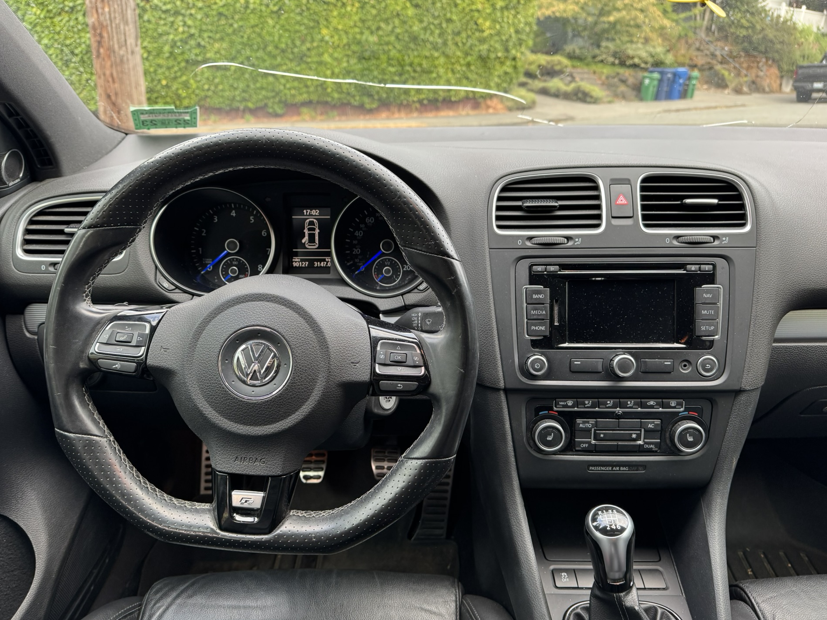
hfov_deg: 67.3
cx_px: 405
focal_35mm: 26
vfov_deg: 53.0
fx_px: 621
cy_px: 328
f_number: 1.78
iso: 160
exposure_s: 1/121
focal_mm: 6.76
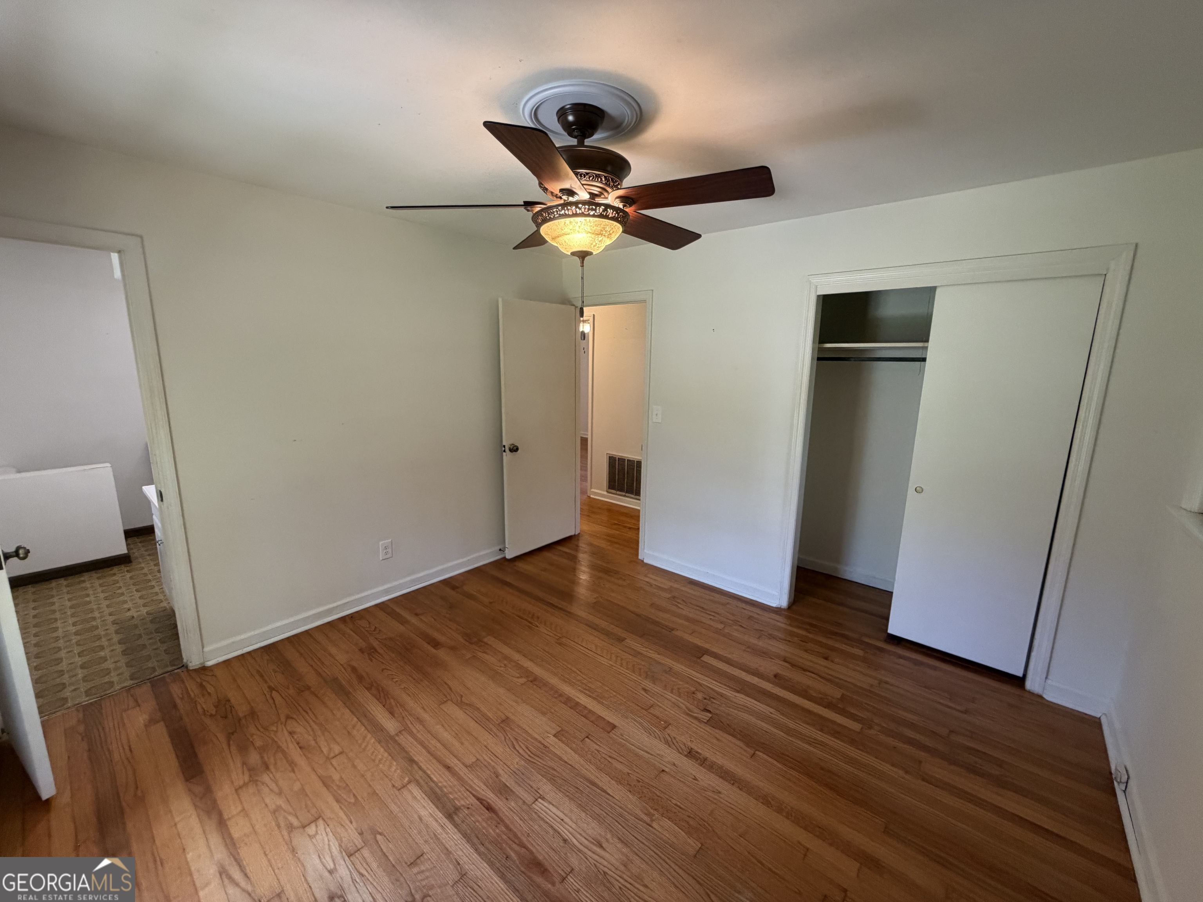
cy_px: 451
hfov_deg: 102.1
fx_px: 487
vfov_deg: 85.7
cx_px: 602
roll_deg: +0.0
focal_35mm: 14
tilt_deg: -9.6
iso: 250
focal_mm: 2.22
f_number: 2.2
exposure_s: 1/120
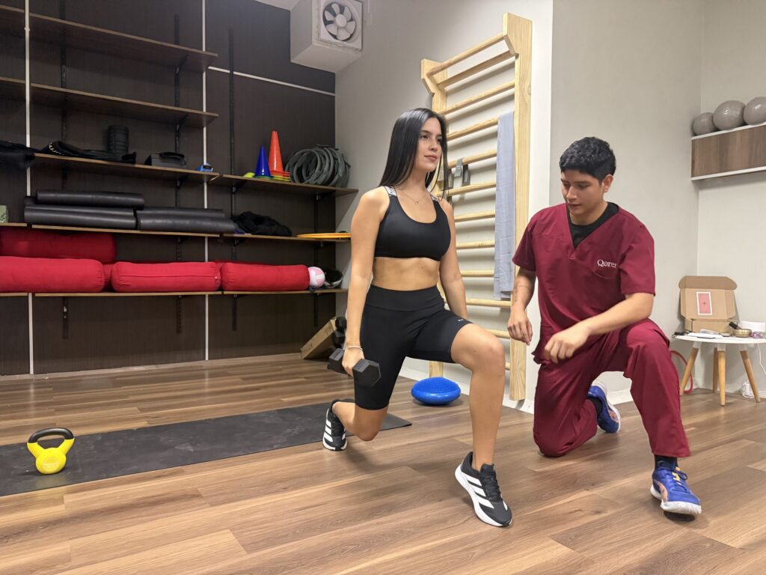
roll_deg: -0.6
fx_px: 531
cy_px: 288
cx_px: 383
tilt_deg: -1.9
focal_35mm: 24
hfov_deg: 71.6
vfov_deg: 56.8
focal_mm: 6.76
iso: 800
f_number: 1.78
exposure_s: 1/59
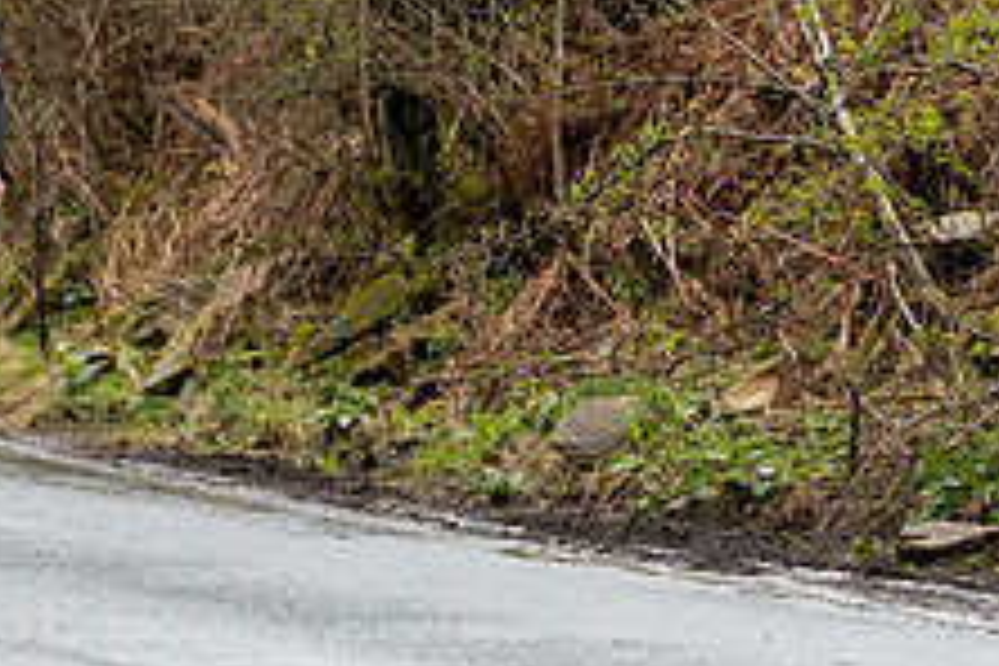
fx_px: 10239
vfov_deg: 3.7
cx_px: 174
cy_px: 438
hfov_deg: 5.6
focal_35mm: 369
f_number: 4
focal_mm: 70
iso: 640
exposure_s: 1/800
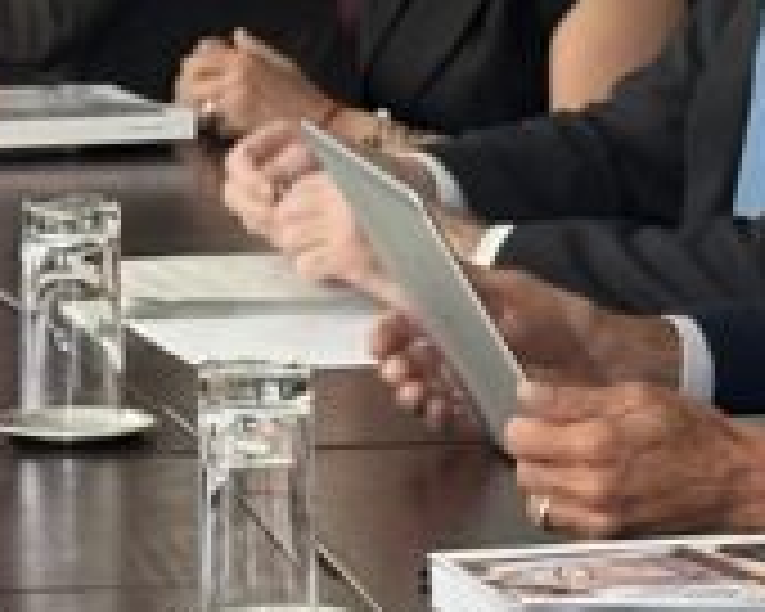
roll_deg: -0.7
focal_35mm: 282
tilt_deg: -9.2
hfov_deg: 6.8
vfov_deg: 5.5
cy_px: 423
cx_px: 1166
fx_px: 6385
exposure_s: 1/40
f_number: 1.78
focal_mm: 6.86
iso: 320
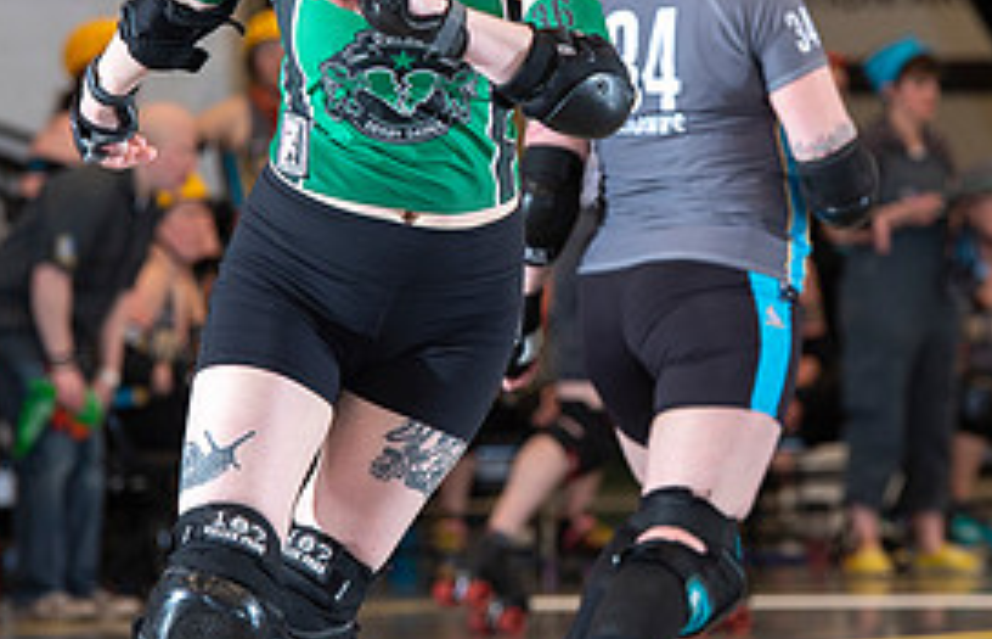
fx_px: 11122
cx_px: 633
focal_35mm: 408
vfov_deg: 3.3
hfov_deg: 5.1
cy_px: 226
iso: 640
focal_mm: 185
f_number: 5.6
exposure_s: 1/160
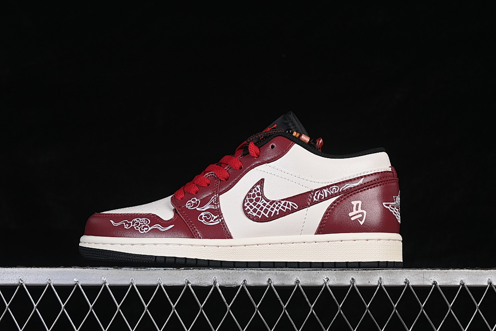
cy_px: 166
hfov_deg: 27.0
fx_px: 1033
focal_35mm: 75
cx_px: 248
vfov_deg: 18.2
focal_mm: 50
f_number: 8
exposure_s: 1/60
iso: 160
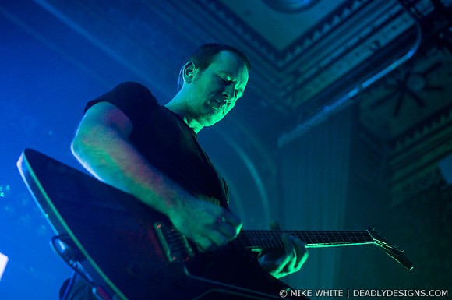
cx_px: 226
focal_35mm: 45
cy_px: 150
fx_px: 564
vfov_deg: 29.8
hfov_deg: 43.7
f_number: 2.2
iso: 1000
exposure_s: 1/60
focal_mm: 30
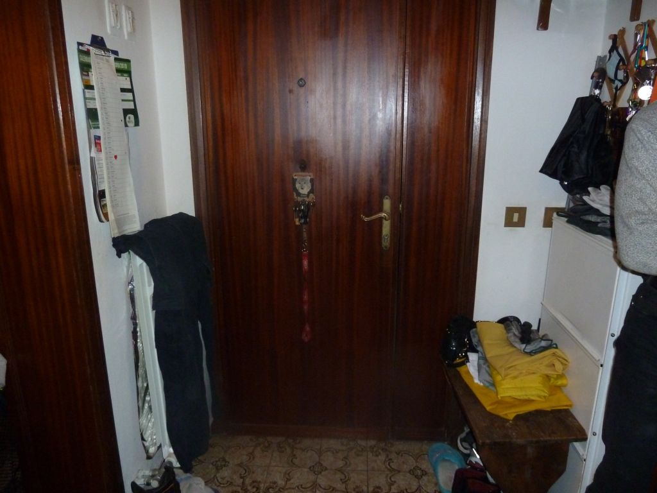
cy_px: 246
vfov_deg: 54.9
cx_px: 328
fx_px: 474
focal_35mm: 25
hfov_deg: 69.4
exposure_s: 1/30
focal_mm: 4.1
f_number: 3.3
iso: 400
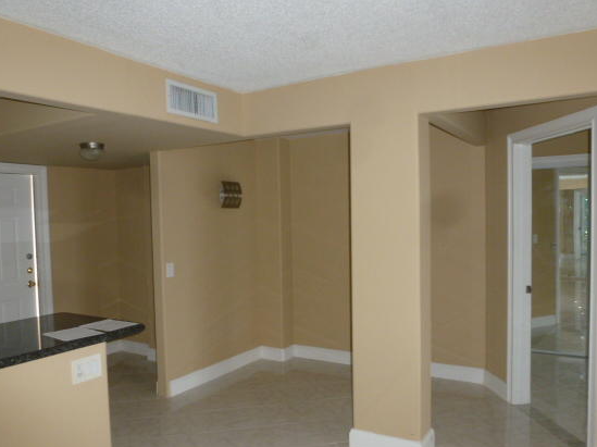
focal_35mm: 28
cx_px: 289
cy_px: 243
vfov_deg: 49.6
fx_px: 483
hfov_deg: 63.5
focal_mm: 4.3
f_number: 3.3
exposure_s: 1/60
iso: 250
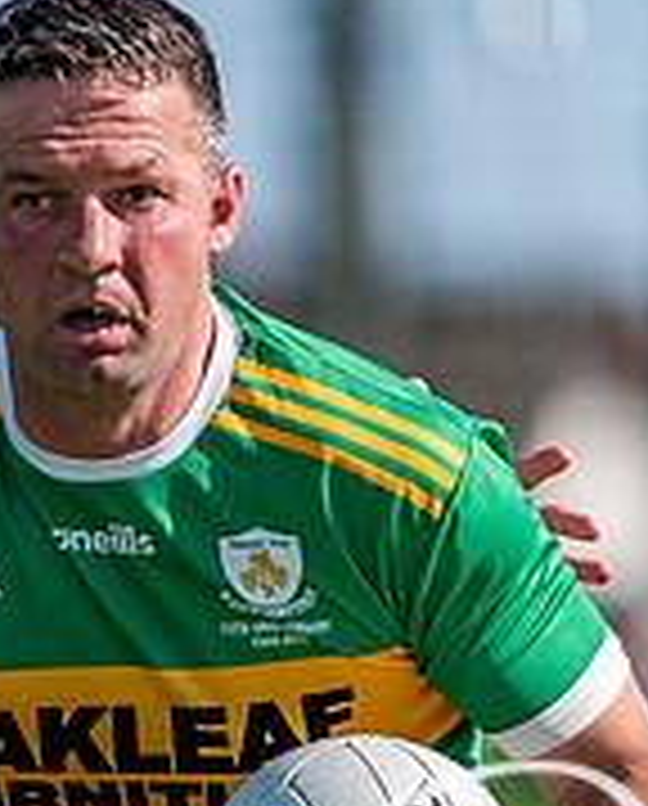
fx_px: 48333
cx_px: -198
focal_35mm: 2023
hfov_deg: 0.8
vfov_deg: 1.0
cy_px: 953
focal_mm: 300
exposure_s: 1/2500
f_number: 2.8
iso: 110
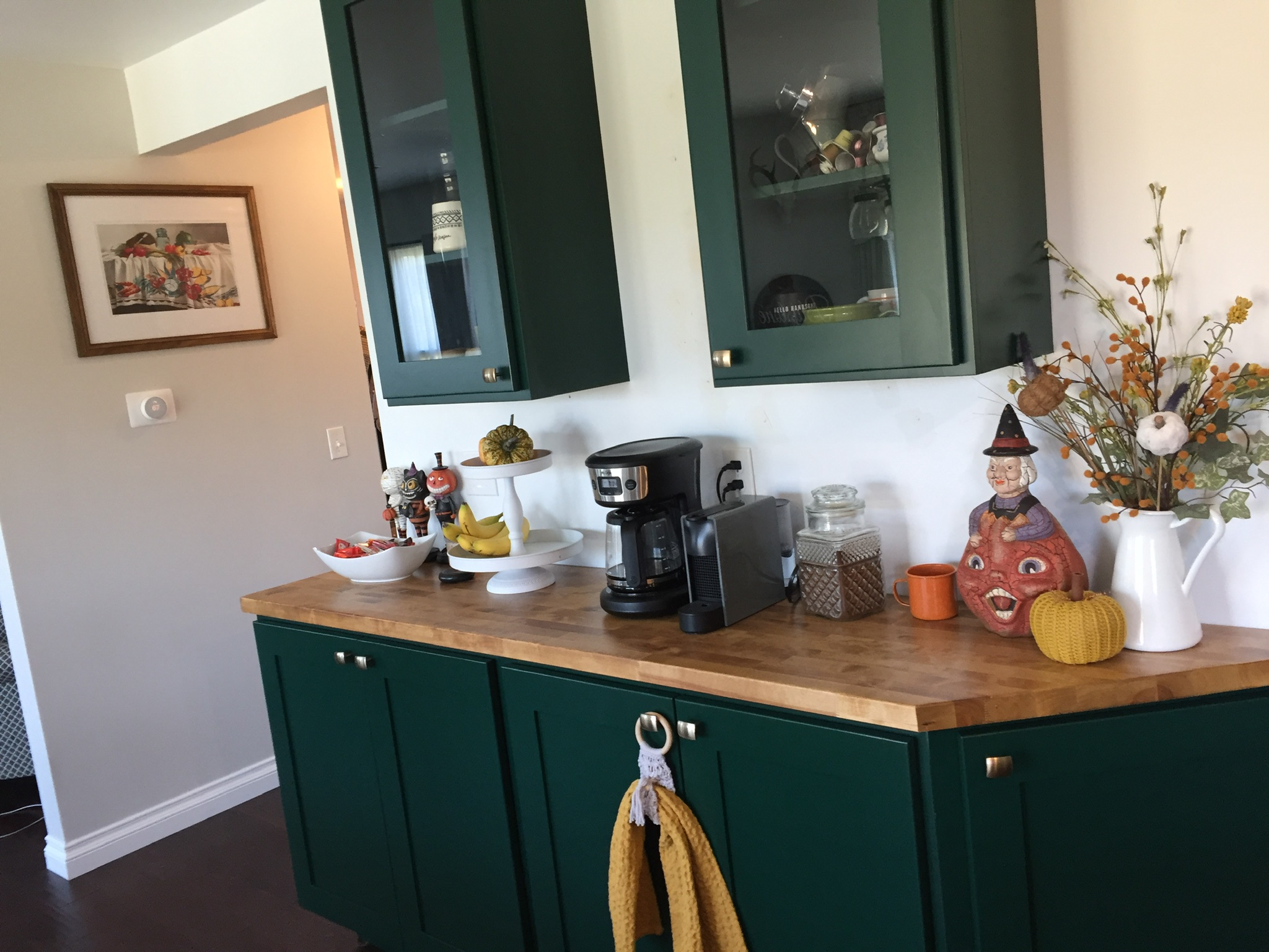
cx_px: 634
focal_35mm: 29
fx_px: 1063
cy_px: 476
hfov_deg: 61.7
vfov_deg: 48.2
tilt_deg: -8.2
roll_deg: +4.9
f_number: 2.2
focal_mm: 4.15
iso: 100
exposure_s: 1/30
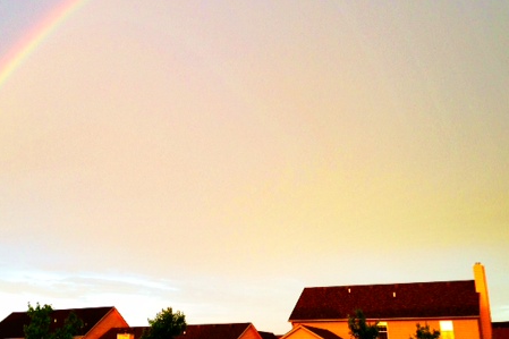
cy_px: 163
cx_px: 175
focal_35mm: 49
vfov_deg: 27.5
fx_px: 693
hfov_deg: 39.9
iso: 64
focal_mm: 4.13
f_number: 2.4
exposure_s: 1/60
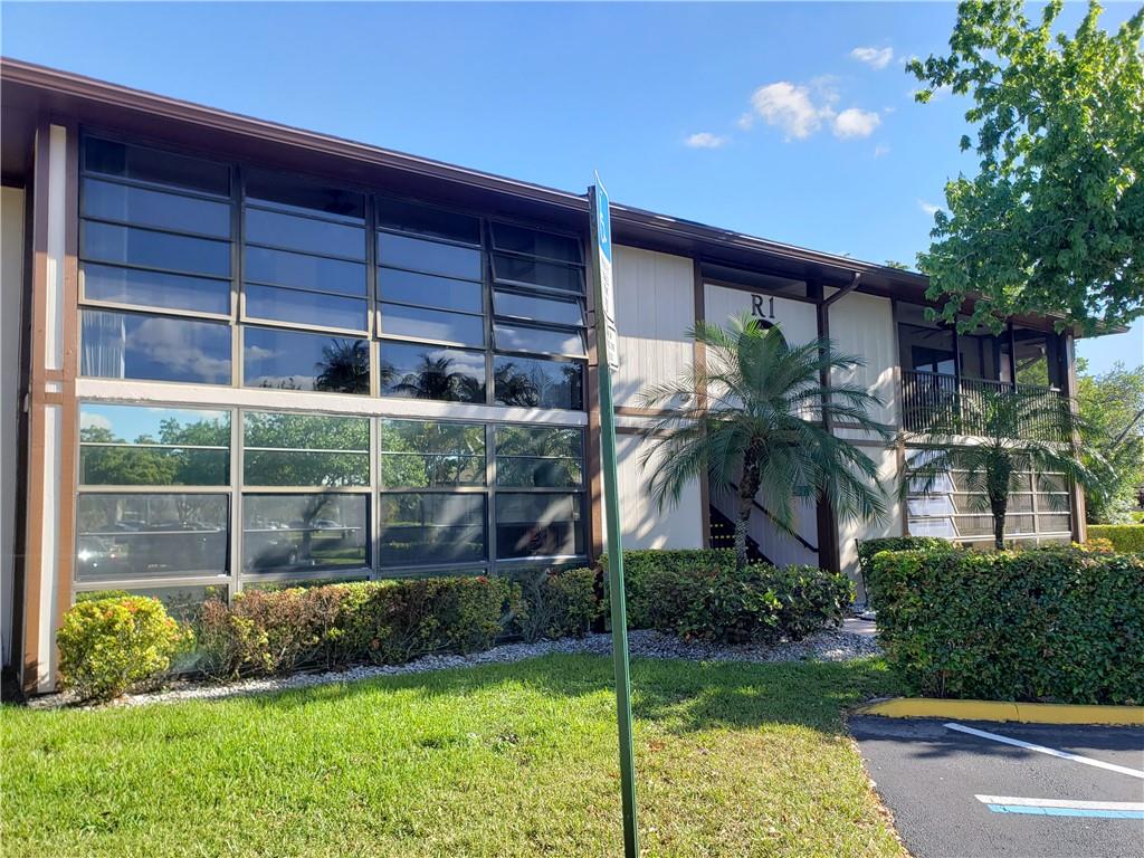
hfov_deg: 67.3
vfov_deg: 53.1
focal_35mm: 26
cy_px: 429
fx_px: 859
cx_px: 572
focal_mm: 4.3
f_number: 2.4
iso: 50
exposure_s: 1/414
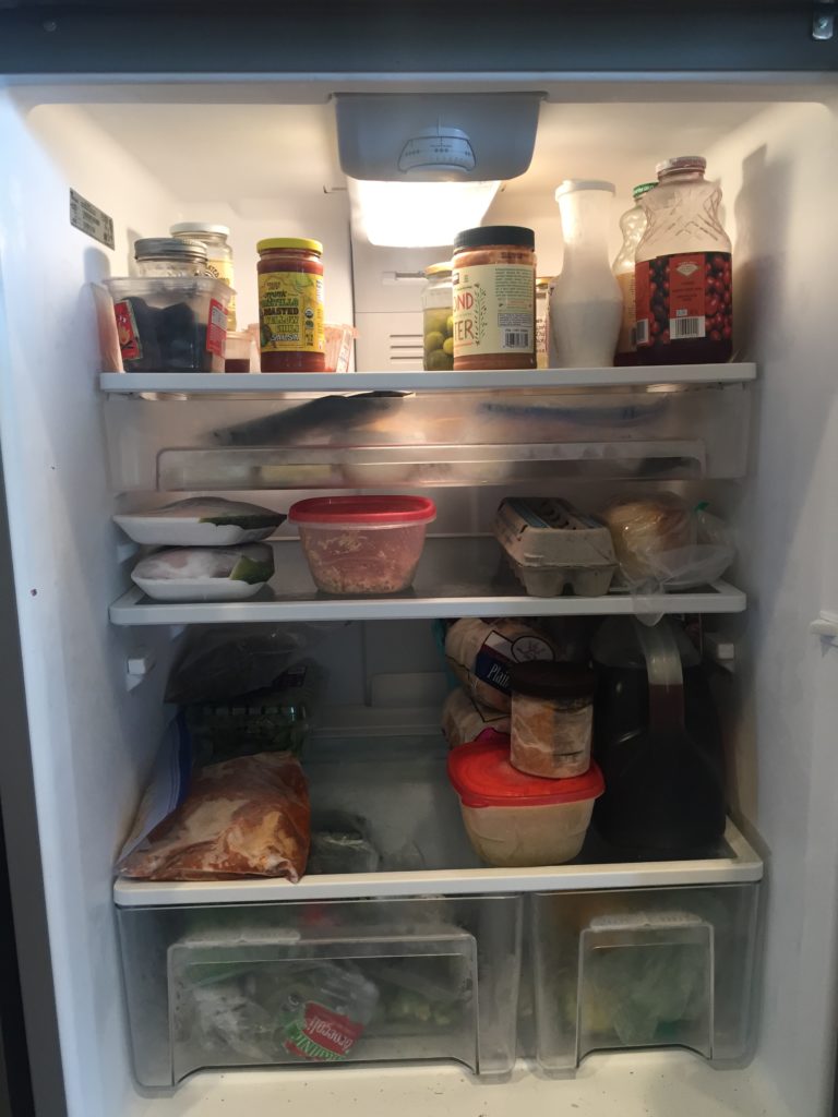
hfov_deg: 48.2
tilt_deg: -10.6
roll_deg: +1.6
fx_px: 936
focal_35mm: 29
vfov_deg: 61.7
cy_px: 558
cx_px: 419
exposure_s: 1/30
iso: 80
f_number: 2.2
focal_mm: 4.15
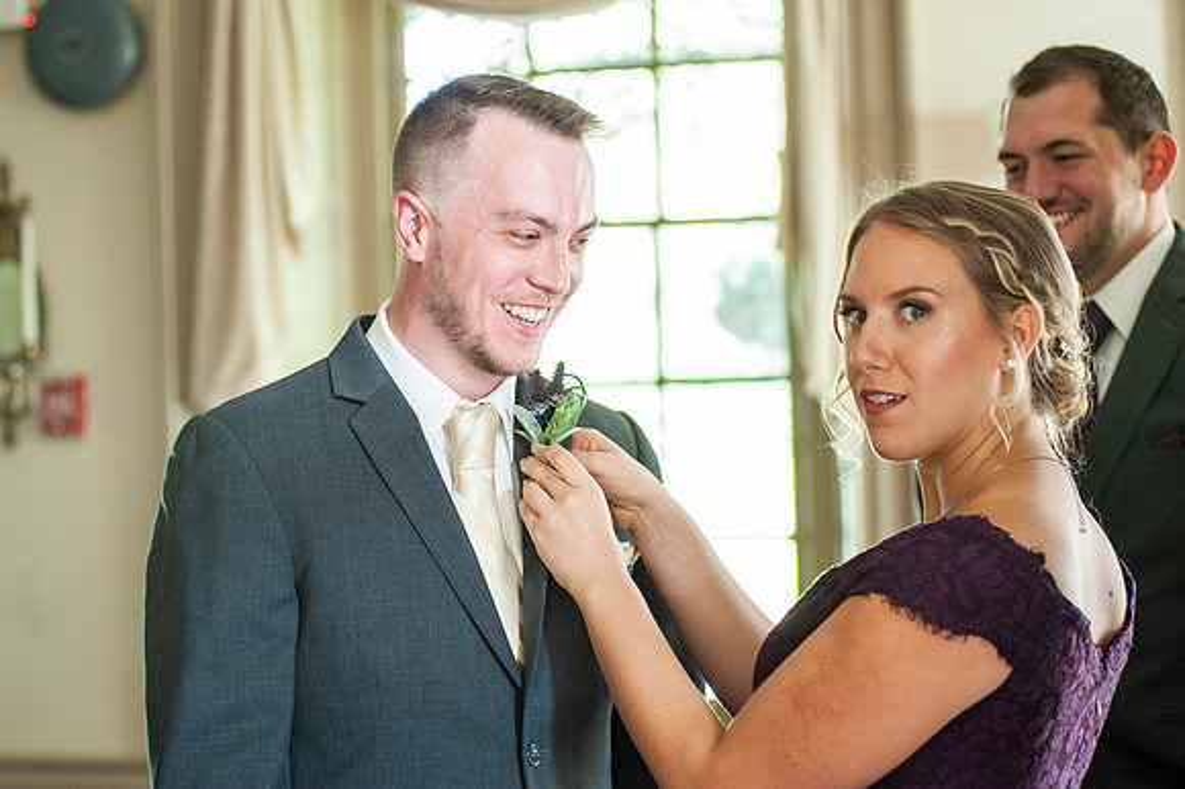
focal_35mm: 93
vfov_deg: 14.8
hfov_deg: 22.0
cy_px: 333
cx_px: 500
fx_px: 3044
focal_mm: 80
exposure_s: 1/160
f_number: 3.2
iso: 1600
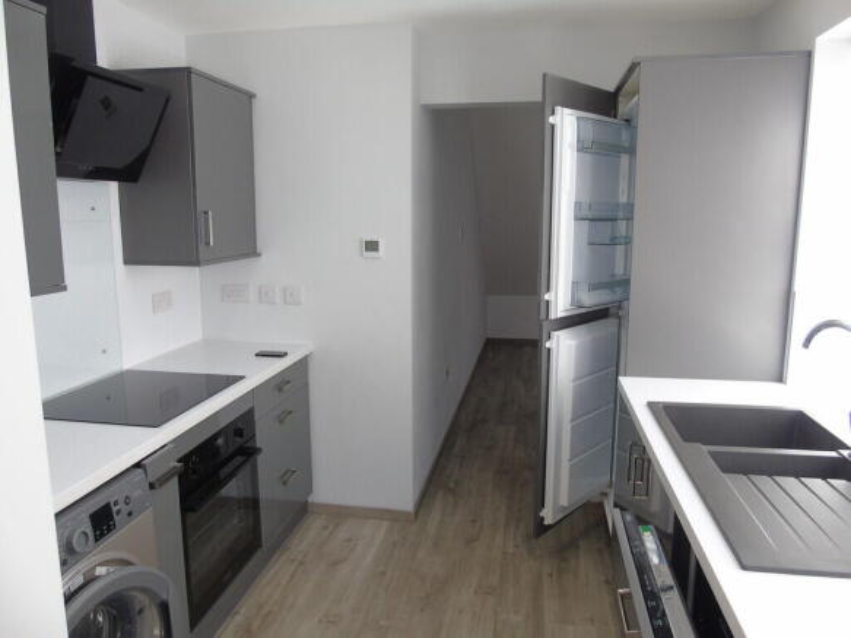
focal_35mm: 25
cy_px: 319
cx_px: 426
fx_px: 614
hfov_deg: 69.4
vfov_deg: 54.9
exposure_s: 1/40
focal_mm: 4.4
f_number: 3.4
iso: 80
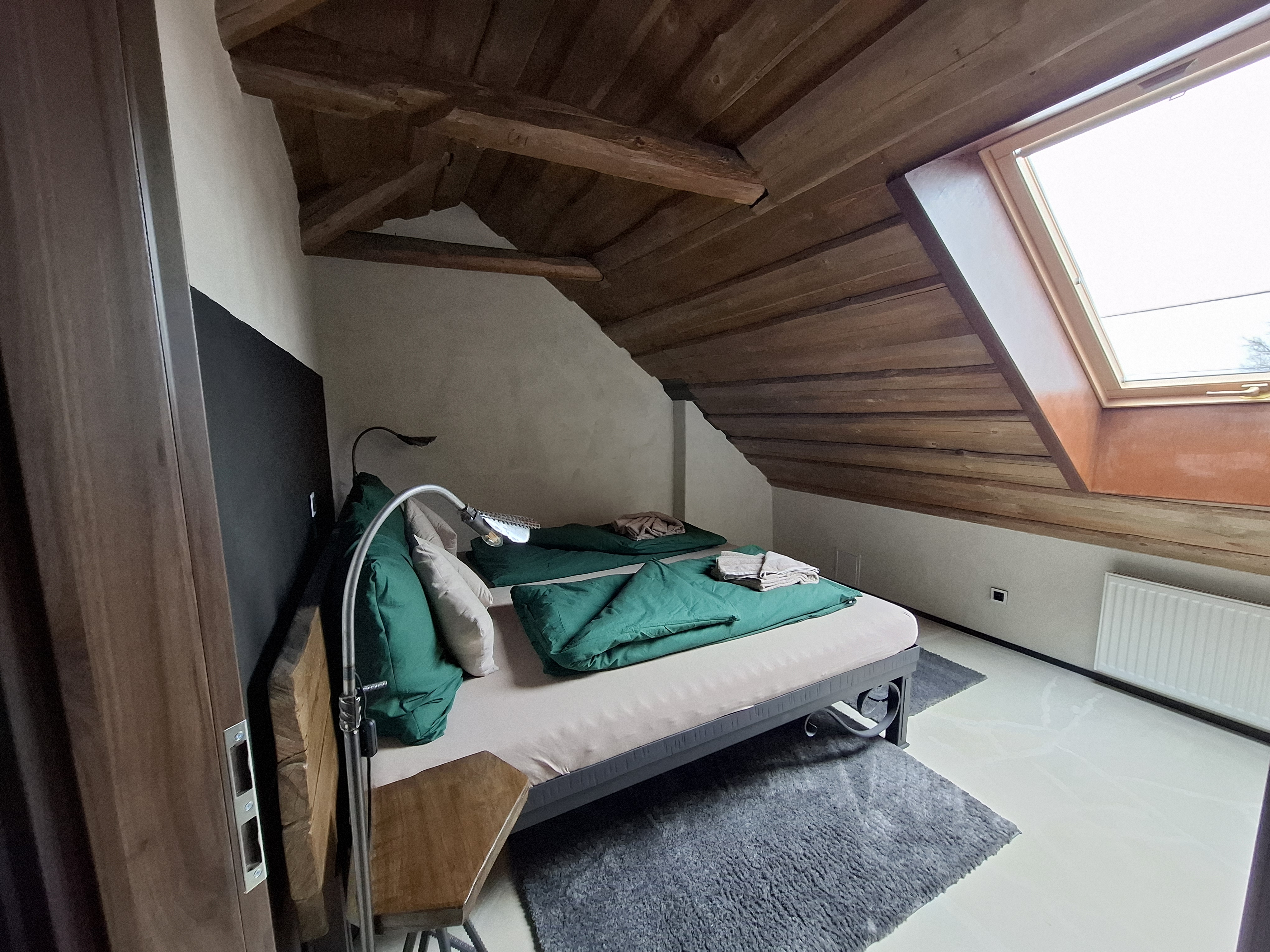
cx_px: 635
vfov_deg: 89.9
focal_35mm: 13
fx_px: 477
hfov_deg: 106.2
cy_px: 476
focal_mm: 1.74
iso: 160
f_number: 2.2
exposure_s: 1/25
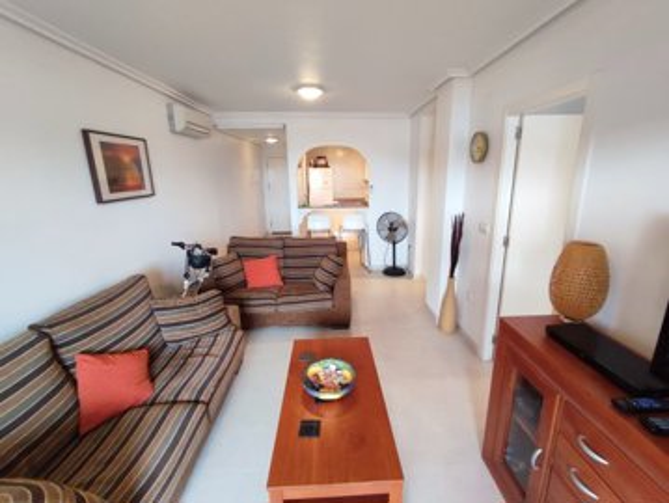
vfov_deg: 78.2
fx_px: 310
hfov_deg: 94.4
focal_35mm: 16
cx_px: 334
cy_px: 252
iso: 399
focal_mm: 1.65
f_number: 2.2
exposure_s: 1/50
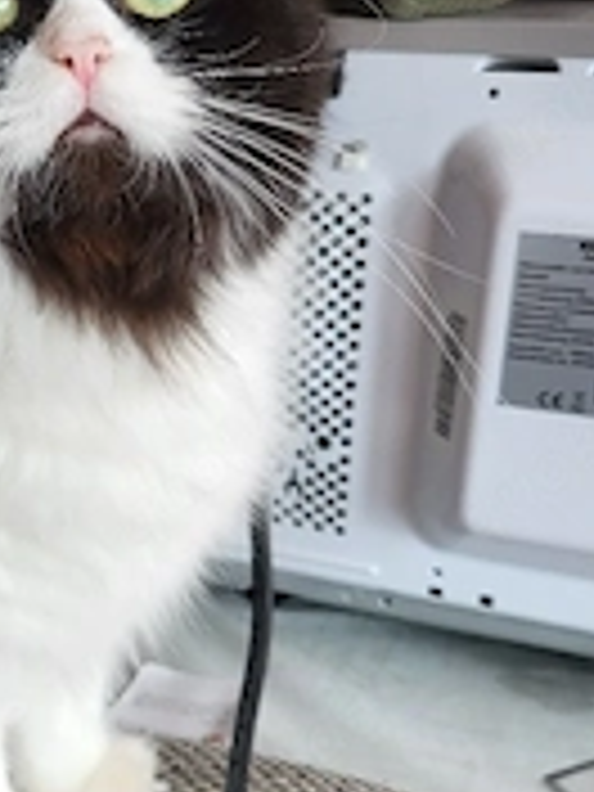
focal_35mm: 59
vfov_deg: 32.6
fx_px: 1350
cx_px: 0
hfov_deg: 23.8
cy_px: 490
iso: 80
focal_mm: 5.4
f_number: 1.8
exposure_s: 1/101
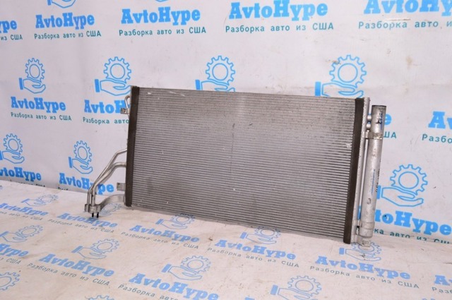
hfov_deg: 62.0
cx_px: 226
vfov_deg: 43.5
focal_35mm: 30
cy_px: 150
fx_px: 376
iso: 1600
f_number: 8
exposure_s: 1/125
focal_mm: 20
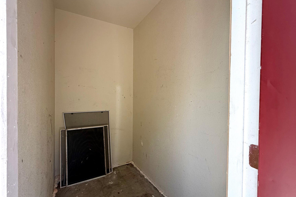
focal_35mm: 17
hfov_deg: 93.3
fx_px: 140
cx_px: 146
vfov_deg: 70.4
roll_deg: -1.1
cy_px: 101
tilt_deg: -0.2
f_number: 2.2
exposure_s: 1/99
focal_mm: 2.22
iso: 125
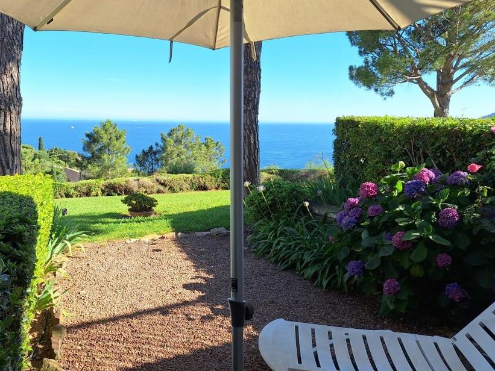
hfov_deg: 62.9
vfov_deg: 49.8
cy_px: 181
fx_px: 400
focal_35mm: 28
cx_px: 201
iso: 40
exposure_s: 1/1190
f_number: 1.8
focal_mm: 5.54
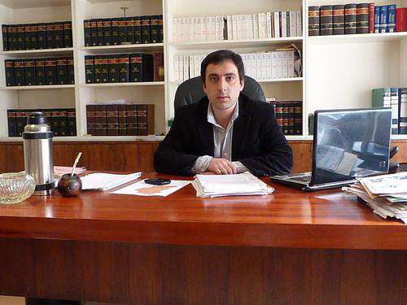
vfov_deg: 41.8
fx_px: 400
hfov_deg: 54.0
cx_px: 204
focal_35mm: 34
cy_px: 152
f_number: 3
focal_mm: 6.2
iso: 1600
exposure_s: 1/60
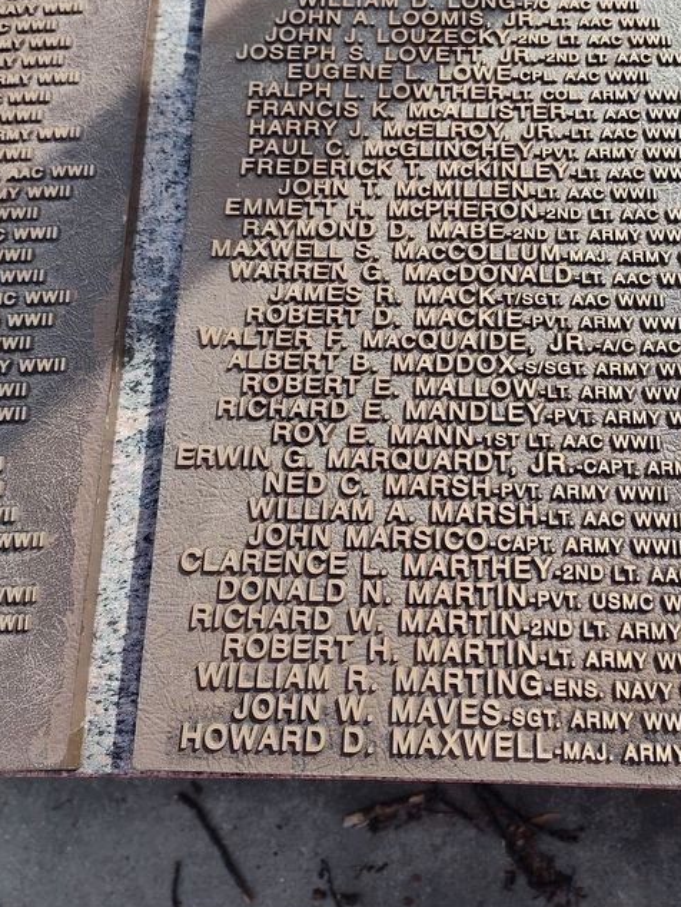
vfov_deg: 61.4
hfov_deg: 47.9
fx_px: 760
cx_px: 416
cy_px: 395
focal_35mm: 29
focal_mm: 5.56
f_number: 1.8
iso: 100
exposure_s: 1/649
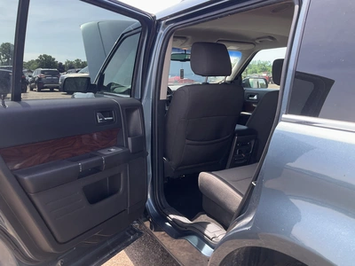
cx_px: 178
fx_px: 297
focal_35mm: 29
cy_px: 133
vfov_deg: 48.2
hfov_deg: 61.7
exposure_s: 1/219
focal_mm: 3
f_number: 1.8
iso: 20
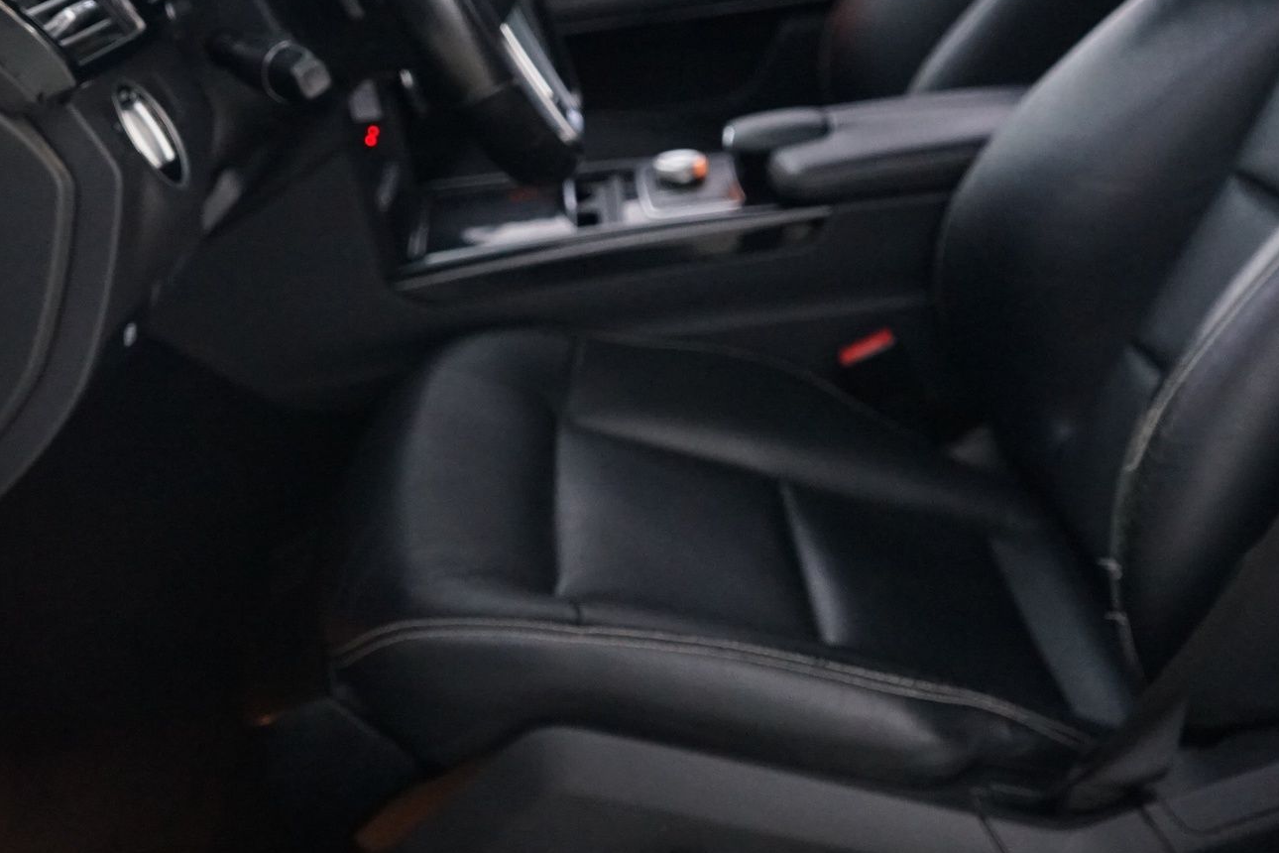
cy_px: 198
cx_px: 572
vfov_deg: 21.7
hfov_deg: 32.4
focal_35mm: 62
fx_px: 2203
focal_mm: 32
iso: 4000
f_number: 4
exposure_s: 1/15
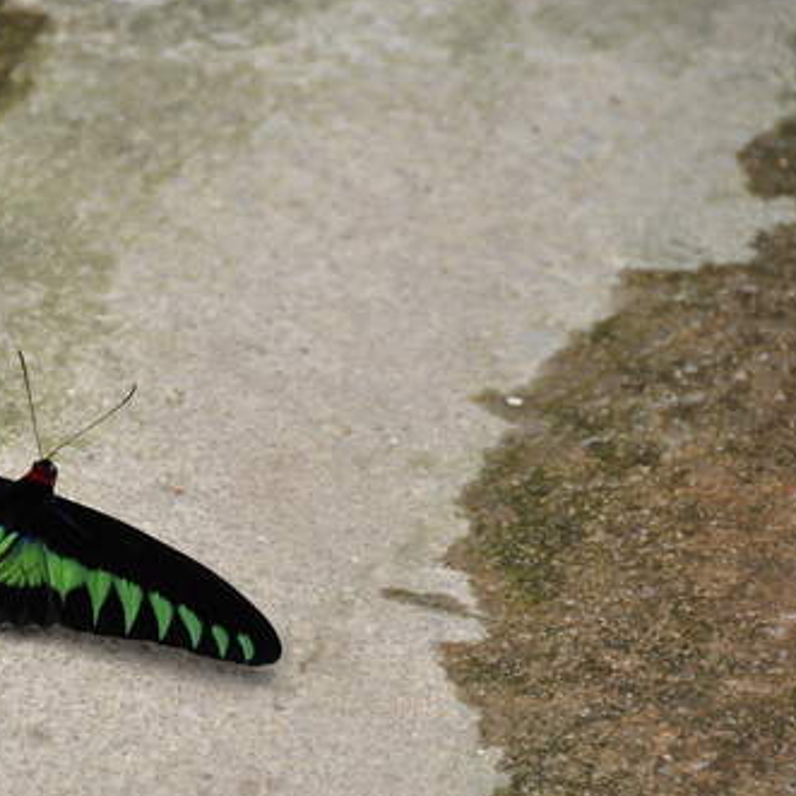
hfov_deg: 3.6
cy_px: 477
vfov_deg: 3.6
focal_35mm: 492
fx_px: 12800
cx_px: 82
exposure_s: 1/200
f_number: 5.6
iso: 400
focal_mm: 200
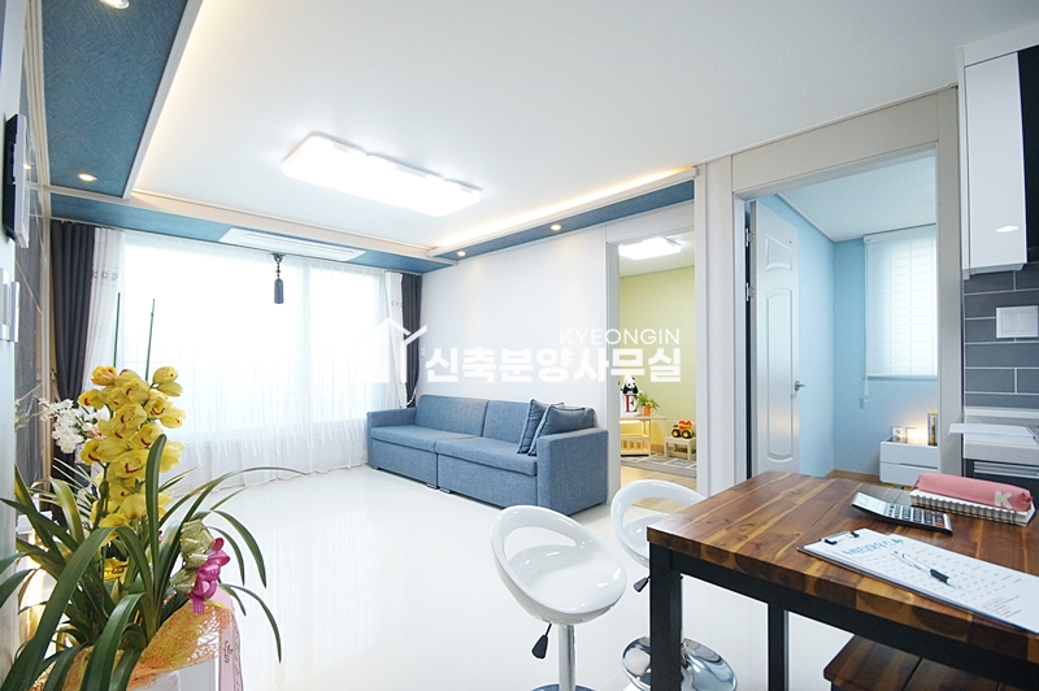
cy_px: 346
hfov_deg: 100.4
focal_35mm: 15
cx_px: 520
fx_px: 433
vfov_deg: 77.2
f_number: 5.6
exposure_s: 1/100
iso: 1600
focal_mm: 10
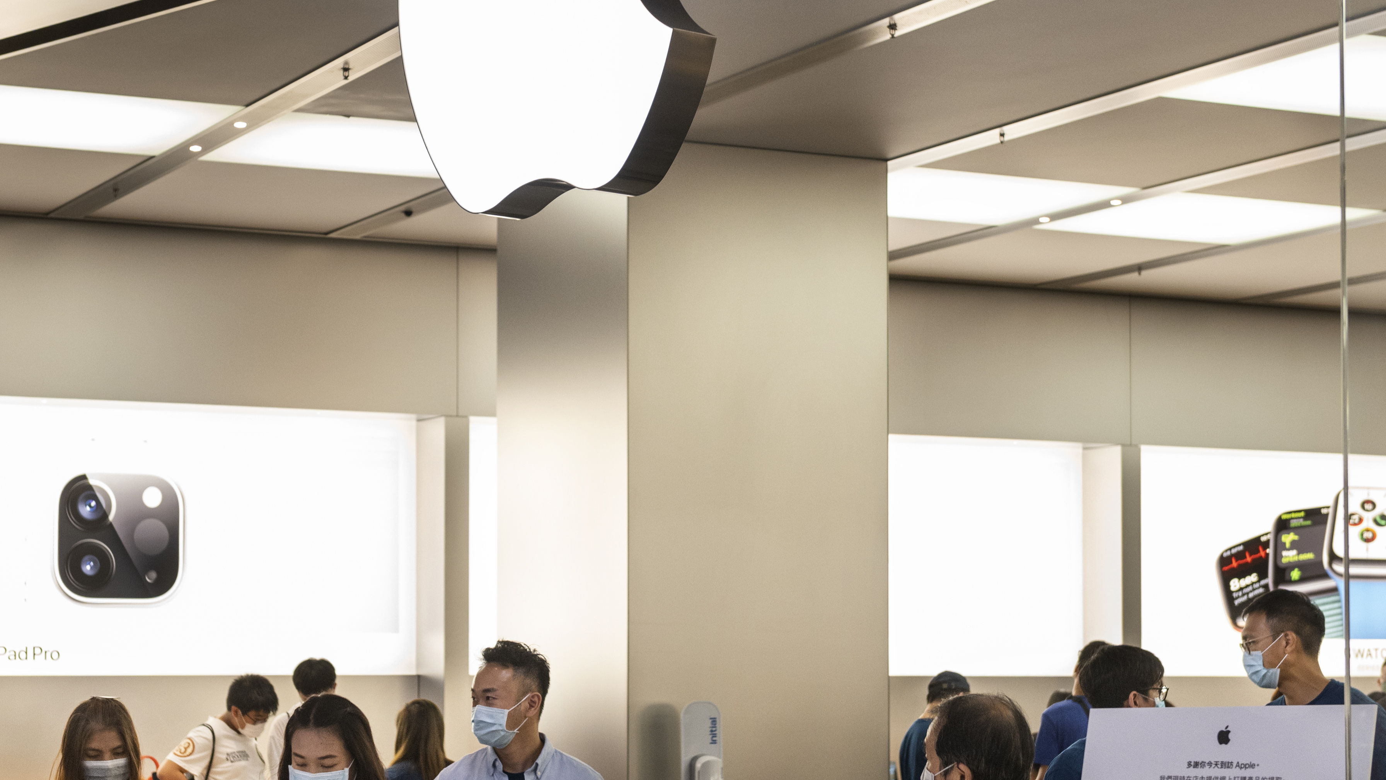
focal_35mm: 73
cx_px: 583
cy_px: 365
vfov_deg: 16.5
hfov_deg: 28.9
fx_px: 2683
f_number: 4
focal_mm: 50
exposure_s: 1/250
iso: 1600
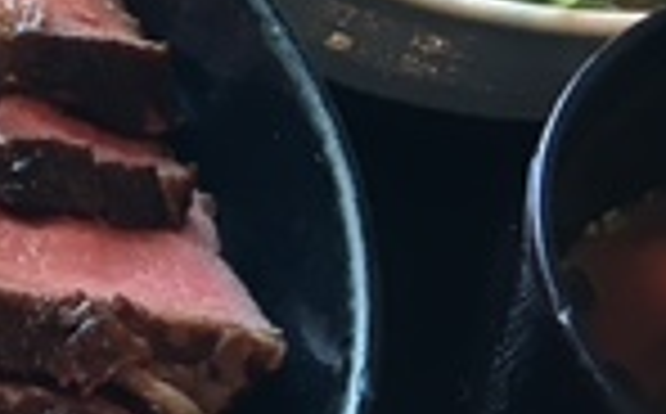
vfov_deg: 9.8
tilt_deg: -54.5
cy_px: 396
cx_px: -450
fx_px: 2410
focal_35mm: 133
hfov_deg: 14.3
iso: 25
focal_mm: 4.15
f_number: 2.2
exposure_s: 1/30
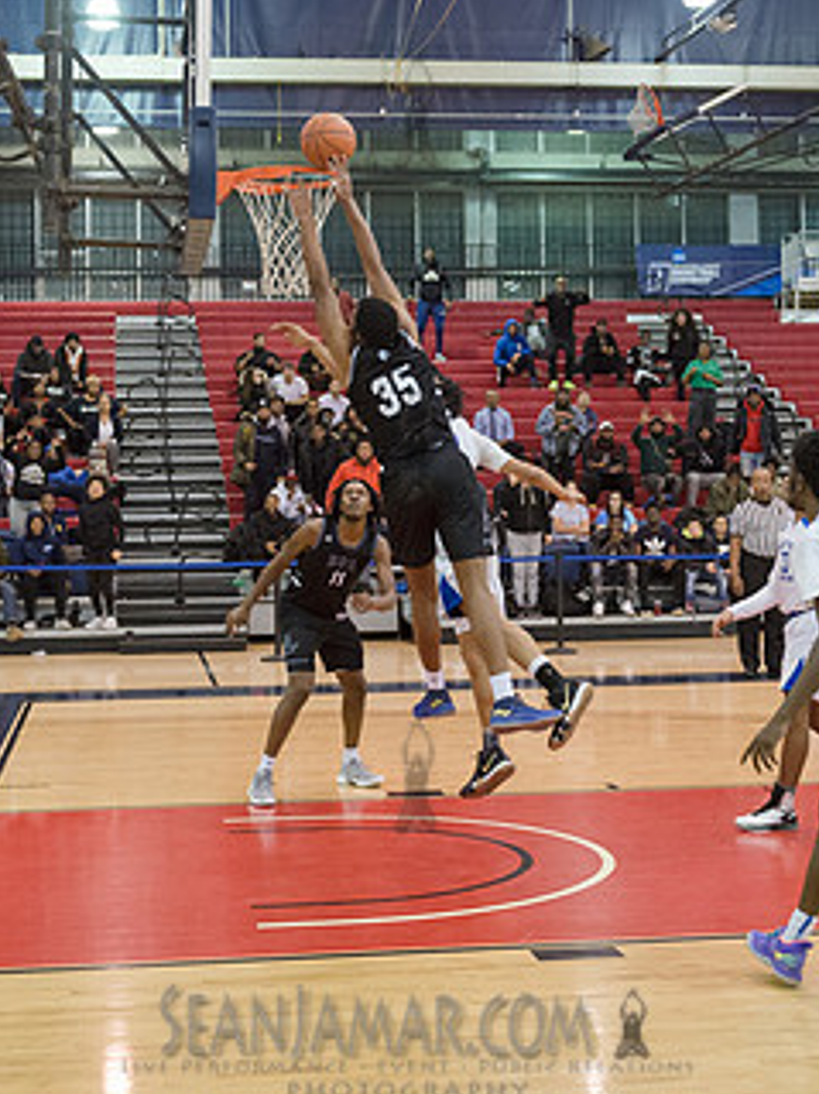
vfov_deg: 29.3
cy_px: 441
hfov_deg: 22.2
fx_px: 2083
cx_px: 415
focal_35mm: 66
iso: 4000
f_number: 3.5
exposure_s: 1/500
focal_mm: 34
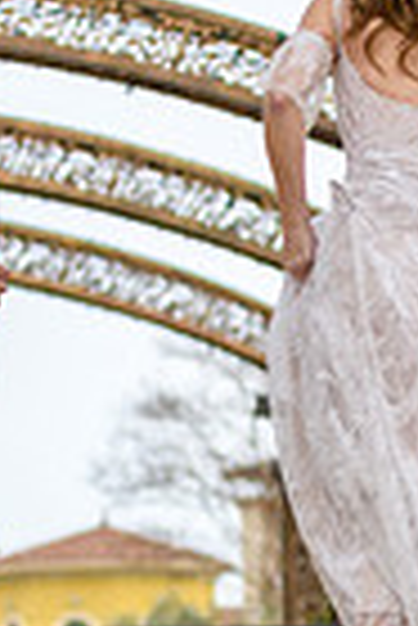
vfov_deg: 9.1
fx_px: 3926
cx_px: 472
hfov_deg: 6.1
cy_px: 450
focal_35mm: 226
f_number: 2.8
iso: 400
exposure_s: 1/3200
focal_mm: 70
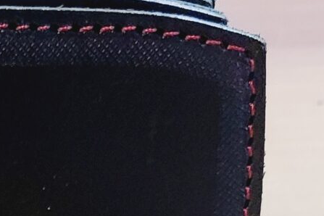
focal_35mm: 155
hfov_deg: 12.0
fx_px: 1395
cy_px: 568
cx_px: -285
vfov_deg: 8.0
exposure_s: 1/40
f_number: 1.8
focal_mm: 5.4
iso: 250
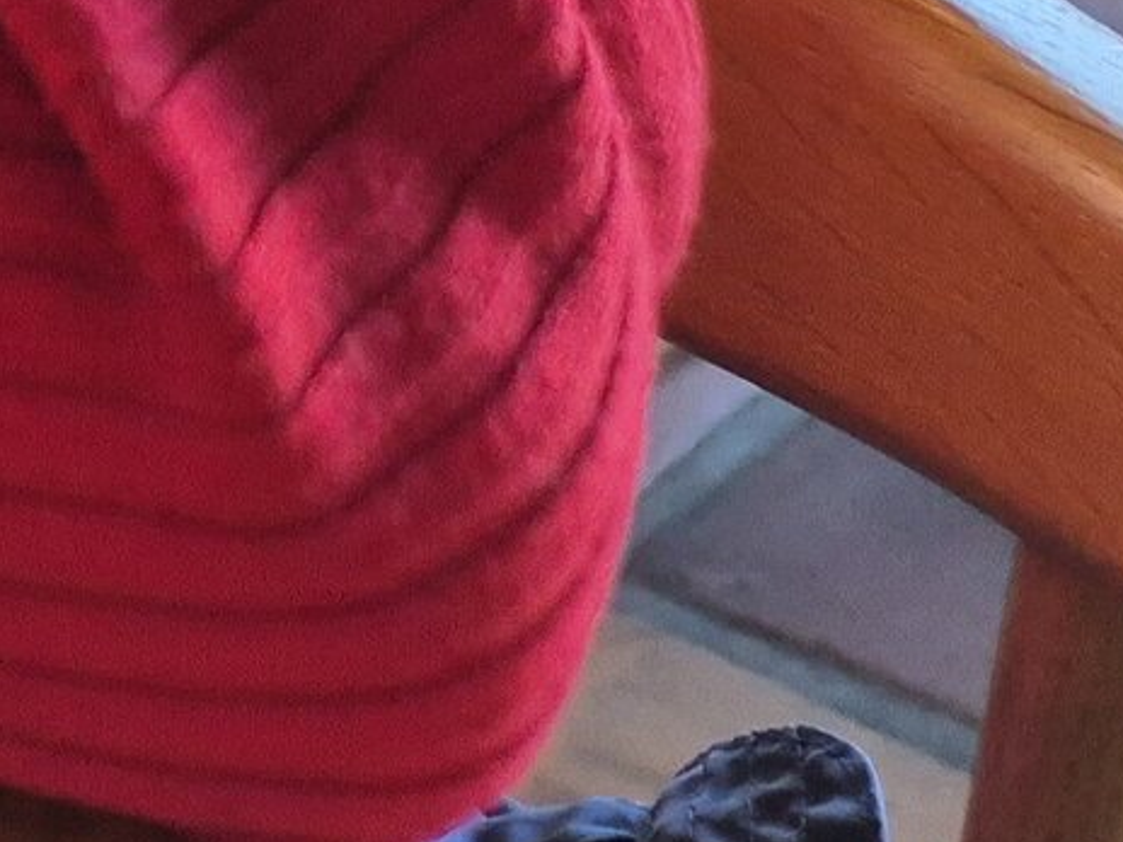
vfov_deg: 9.9
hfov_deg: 11.5
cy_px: -1333
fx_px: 4120
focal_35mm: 127
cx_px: -1902
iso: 160
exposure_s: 1/100
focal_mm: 5.4
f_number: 1.8
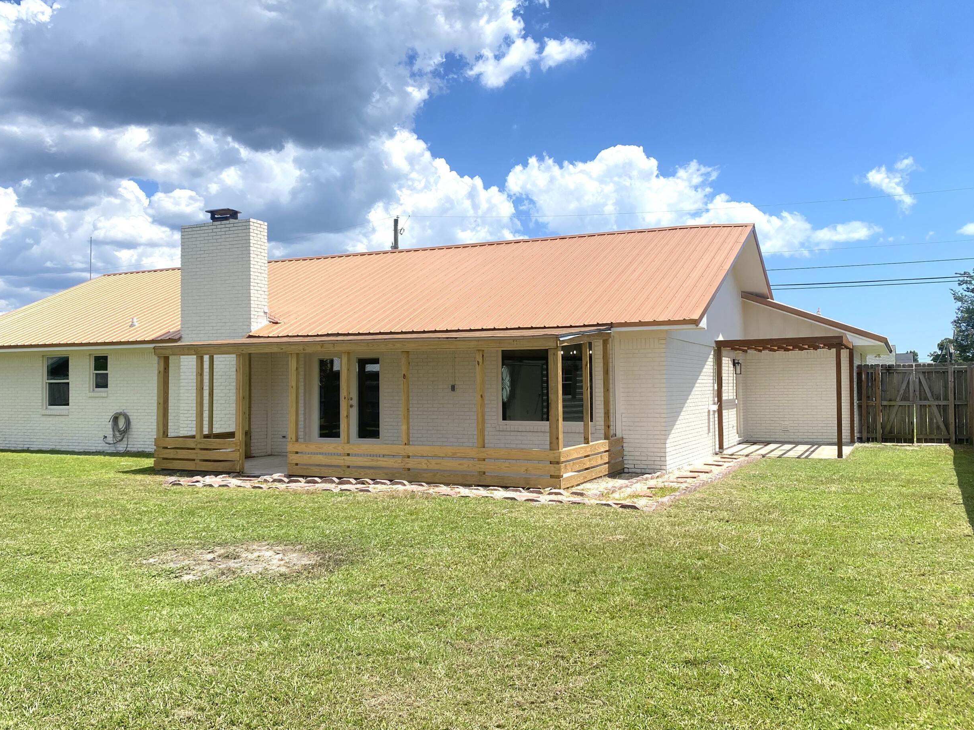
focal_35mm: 32
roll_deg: -0.9
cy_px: 353
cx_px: 444
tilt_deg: +4.0
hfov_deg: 56.7
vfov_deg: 44.1
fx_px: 900
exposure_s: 1/2967
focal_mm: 4.25
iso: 32
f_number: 1.8
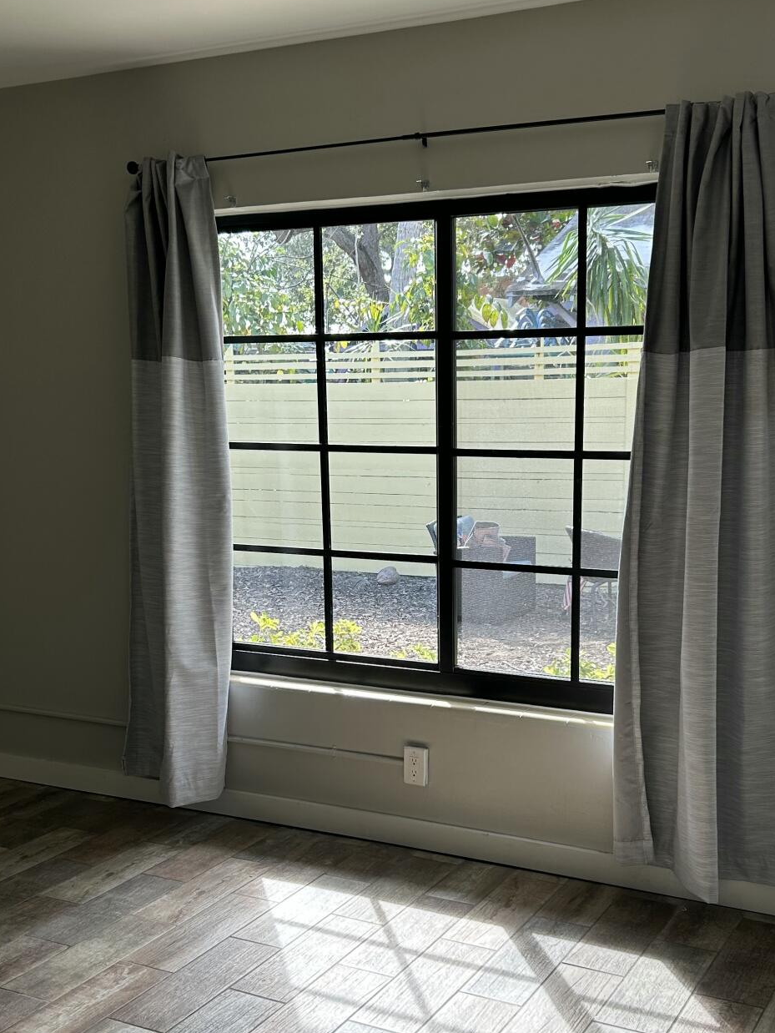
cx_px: 421
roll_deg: -0.4
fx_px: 1253
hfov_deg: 34.3
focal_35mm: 42
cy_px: 648
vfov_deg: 44.4
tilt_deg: -11.4
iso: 40
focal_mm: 5.7
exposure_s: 1/282
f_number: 1.5
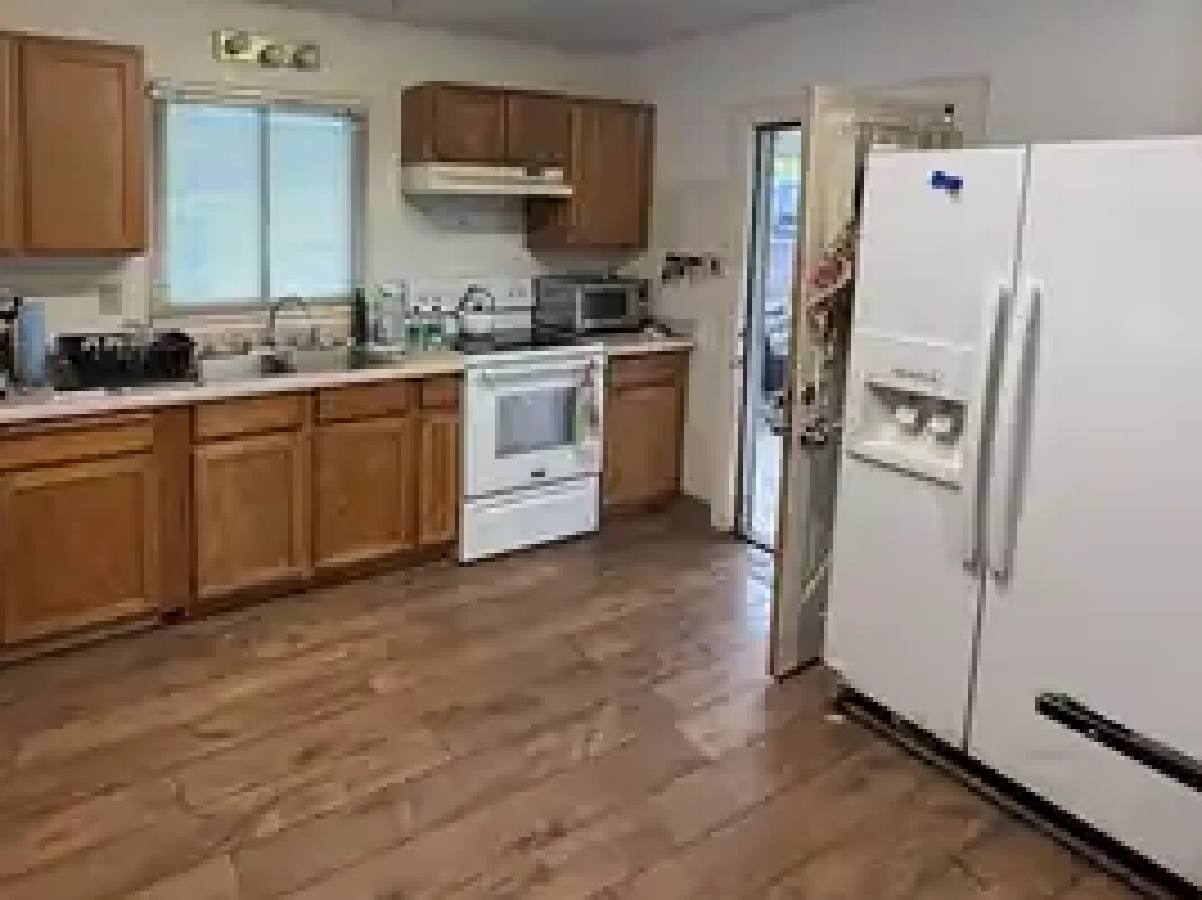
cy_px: 270
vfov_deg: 61.2
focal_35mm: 21
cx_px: 405
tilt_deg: -5.0
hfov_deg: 76.6
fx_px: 729
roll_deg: -1.7
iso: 320
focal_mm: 2.22
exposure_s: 1/120
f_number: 2.2
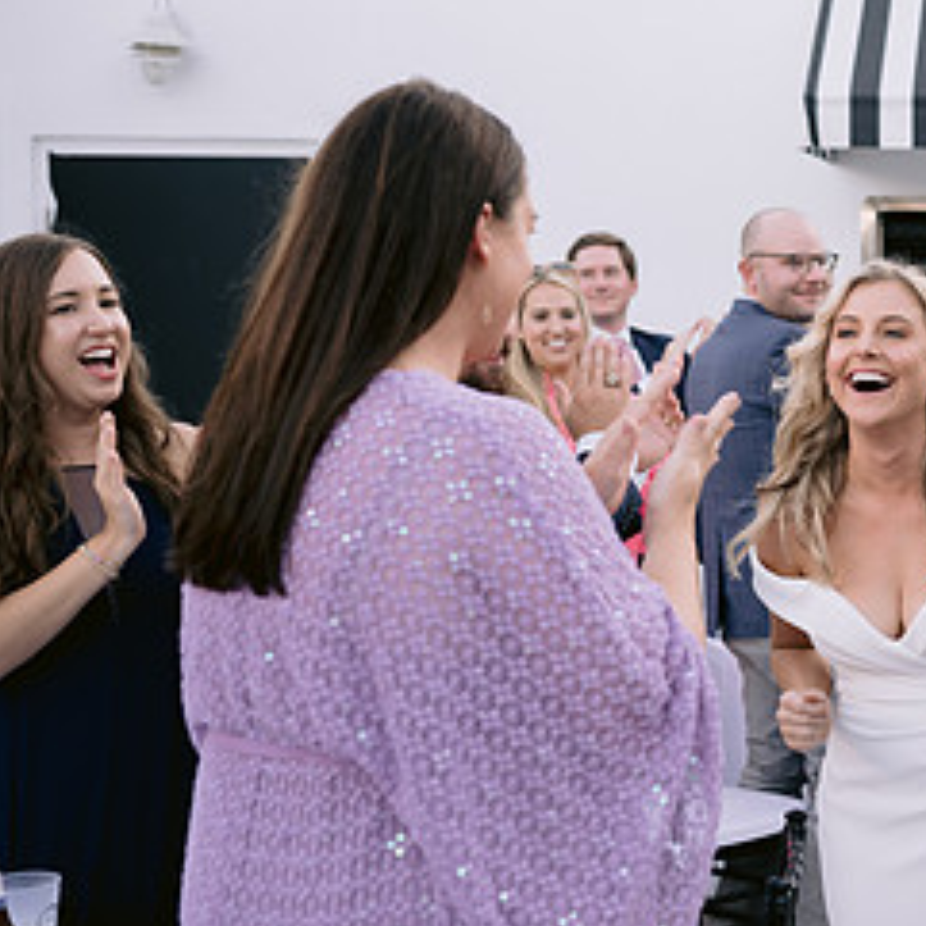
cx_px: 1049
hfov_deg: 21.7
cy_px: 537
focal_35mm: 75
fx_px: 2270
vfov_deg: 23.0
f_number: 2.8
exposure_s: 1/400
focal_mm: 35
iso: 200
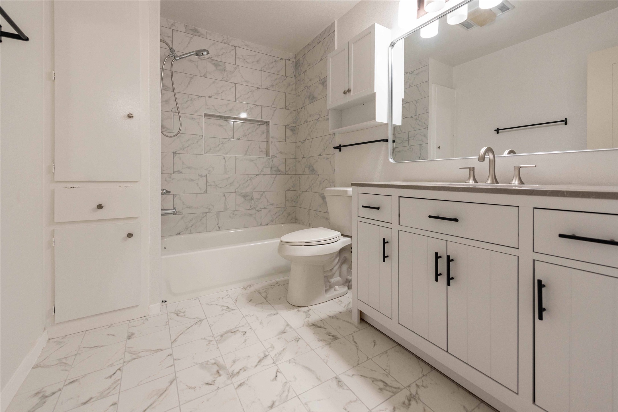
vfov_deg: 81.2
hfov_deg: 104.2
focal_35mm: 14
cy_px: 206
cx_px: 309
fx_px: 240
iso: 400
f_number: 4.5
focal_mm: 14
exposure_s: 1/80
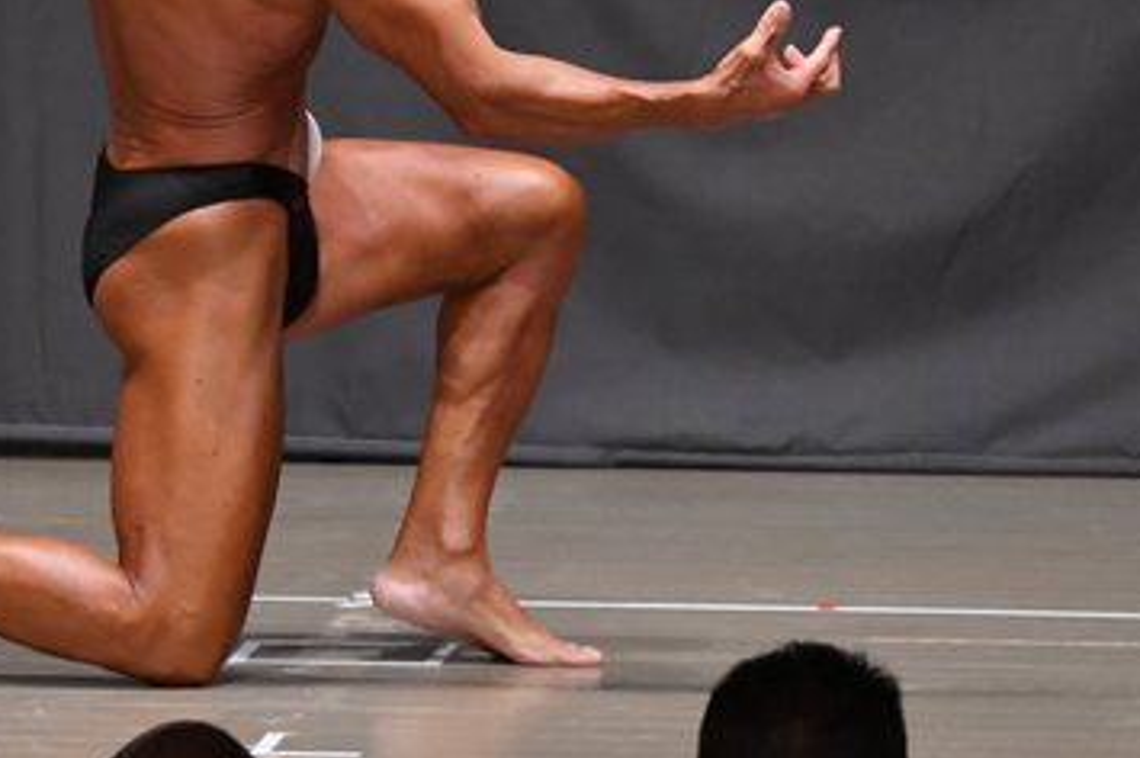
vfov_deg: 2.6
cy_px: 103
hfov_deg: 3.9
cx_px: 300
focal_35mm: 524
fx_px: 16578
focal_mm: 160
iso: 6400
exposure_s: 1/400
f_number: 5.6
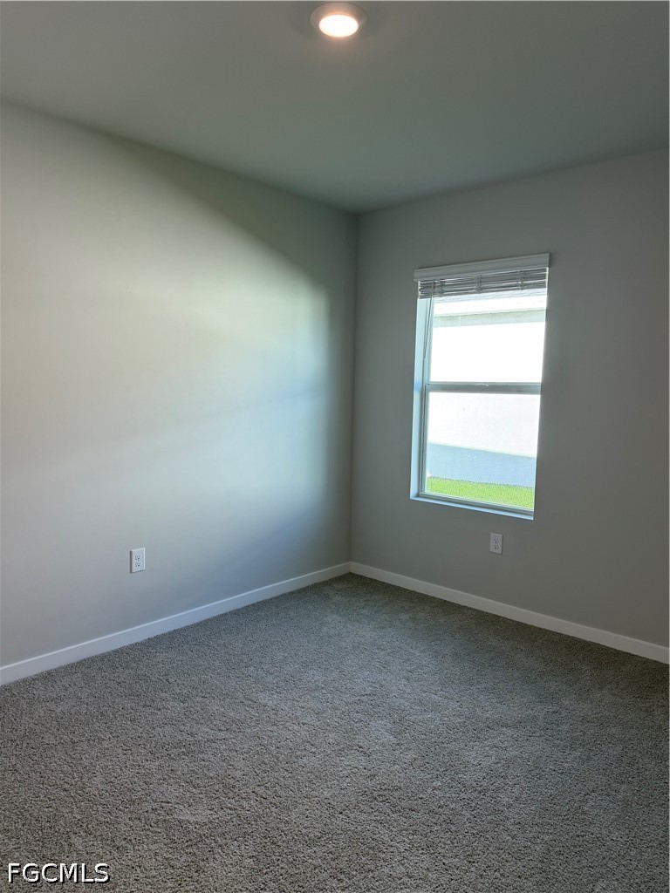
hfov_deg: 56.8
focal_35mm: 24
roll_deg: -1.3
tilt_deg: -6.6
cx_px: 335
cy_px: 446
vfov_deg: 71.6
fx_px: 619
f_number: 1.78
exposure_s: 1/187
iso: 100
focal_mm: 6.76
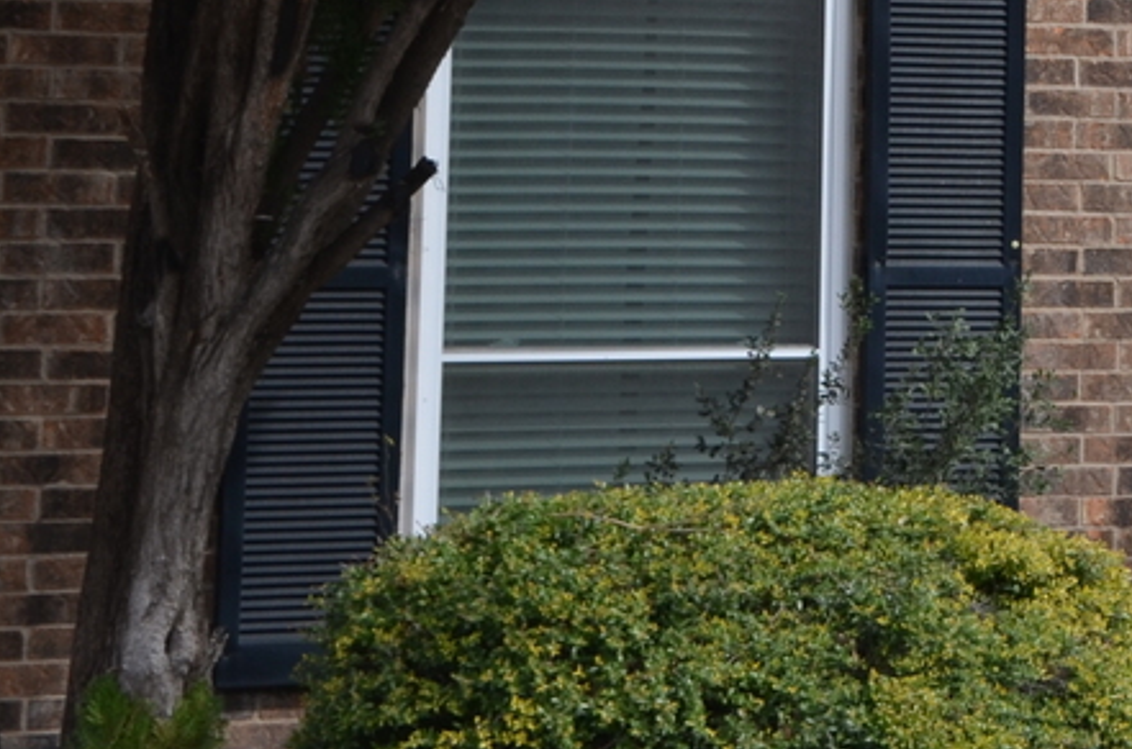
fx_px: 4702
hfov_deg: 13.0
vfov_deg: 8.9
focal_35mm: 150
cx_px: 1693
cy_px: -416
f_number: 8
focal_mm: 27
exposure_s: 1/250
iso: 200
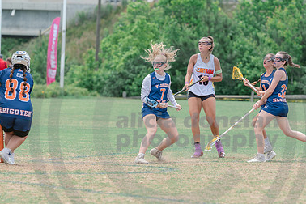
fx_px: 2609
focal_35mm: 307
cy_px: 129
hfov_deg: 6.7
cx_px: 172
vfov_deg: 4.5
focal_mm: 200
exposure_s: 1/1000
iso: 250
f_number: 4
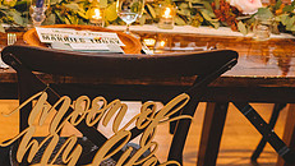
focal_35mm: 92
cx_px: -47
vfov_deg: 13.1
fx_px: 720
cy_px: 126
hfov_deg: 21.7
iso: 1600
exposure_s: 1/200
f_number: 2.8
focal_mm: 35
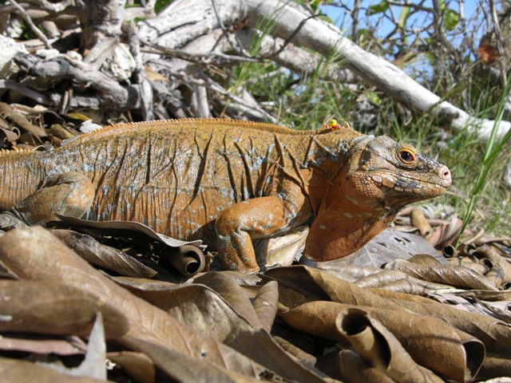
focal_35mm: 74
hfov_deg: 26.3
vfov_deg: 19.9
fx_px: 1092
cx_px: 256
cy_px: 192
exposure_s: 1/164
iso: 50
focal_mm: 18.8
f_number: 6.7
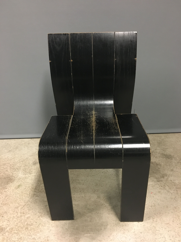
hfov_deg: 48.2
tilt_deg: -32.3
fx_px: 202
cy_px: 121
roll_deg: +1.5
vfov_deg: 61.7
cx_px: 90
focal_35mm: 29
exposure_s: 1/17
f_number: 2.2
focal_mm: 4.15
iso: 500
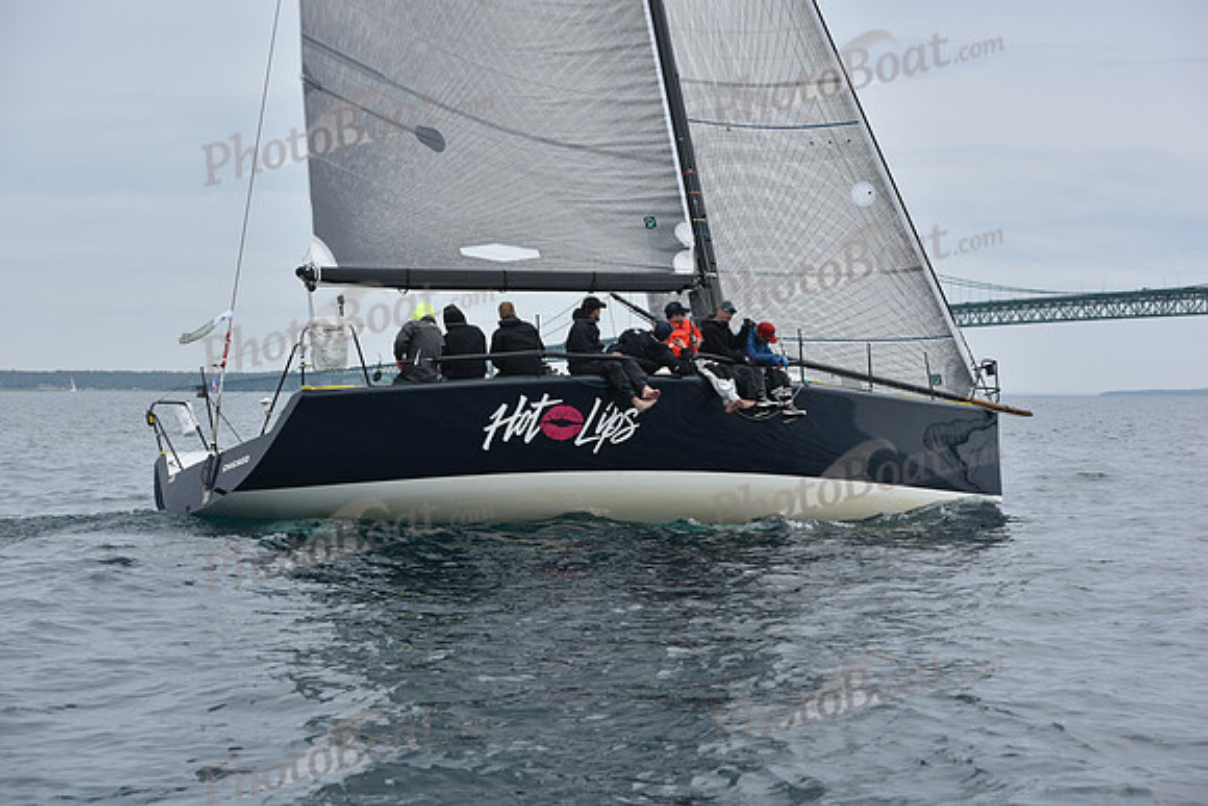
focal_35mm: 70
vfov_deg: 19.5
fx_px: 2349
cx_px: 604
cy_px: 403
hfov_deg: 28.8
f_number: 6.3
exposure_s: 1/800
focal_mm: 70
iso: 250
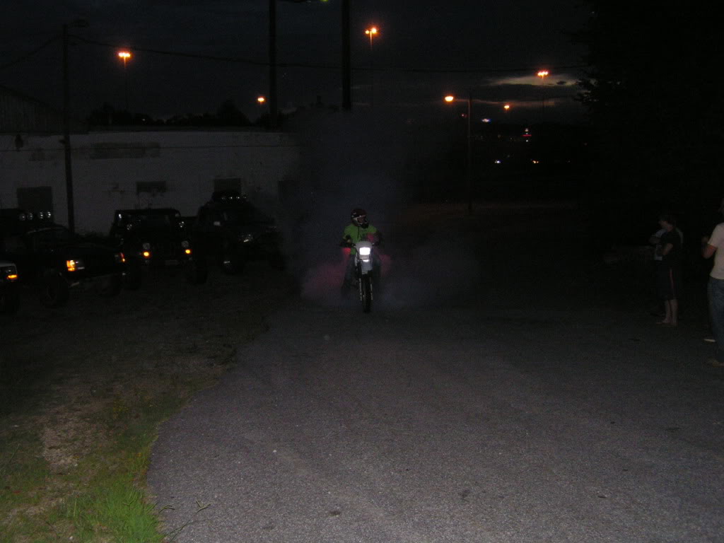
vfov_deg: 37.7
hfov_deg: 49.0
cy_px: 272
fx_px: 795
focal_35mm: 38
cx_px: 362
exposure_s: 1/40
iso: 200
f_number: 2.8
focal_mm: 6.3
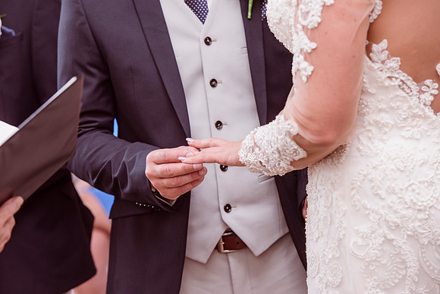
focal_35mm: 135
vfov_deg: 10.2
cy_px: 147
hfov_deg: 15.2
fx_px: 1650
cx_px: 220
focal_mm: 135
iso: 500
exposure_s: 1/200
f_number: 5.6
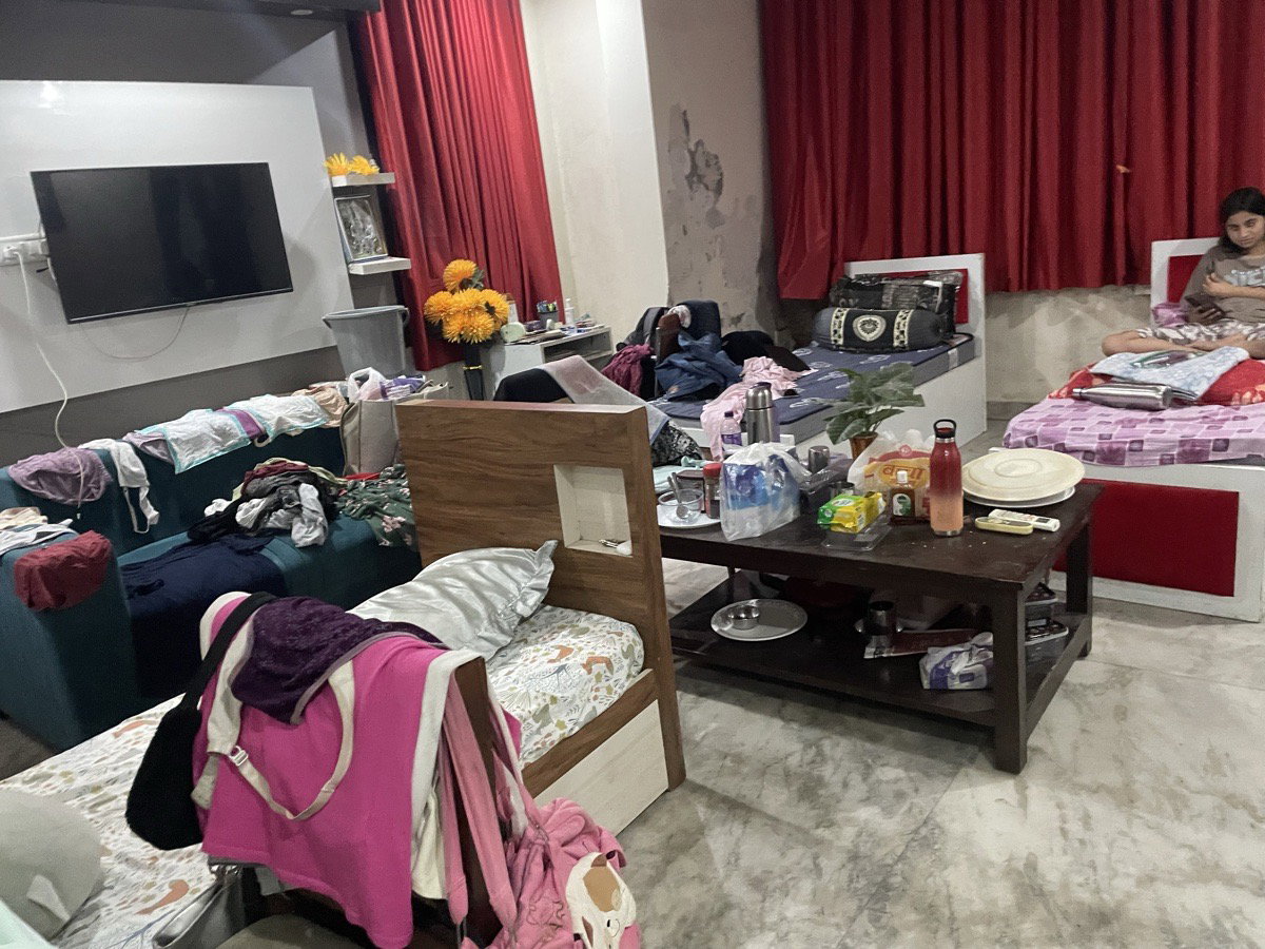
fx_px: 950
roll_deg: +7.2
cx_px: 632
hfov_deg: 67.3
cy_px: 474
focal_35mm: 26
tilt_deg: -14.1
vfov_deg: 53.1
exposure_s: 1/30
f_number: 1.6
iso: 640
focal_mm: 4.2
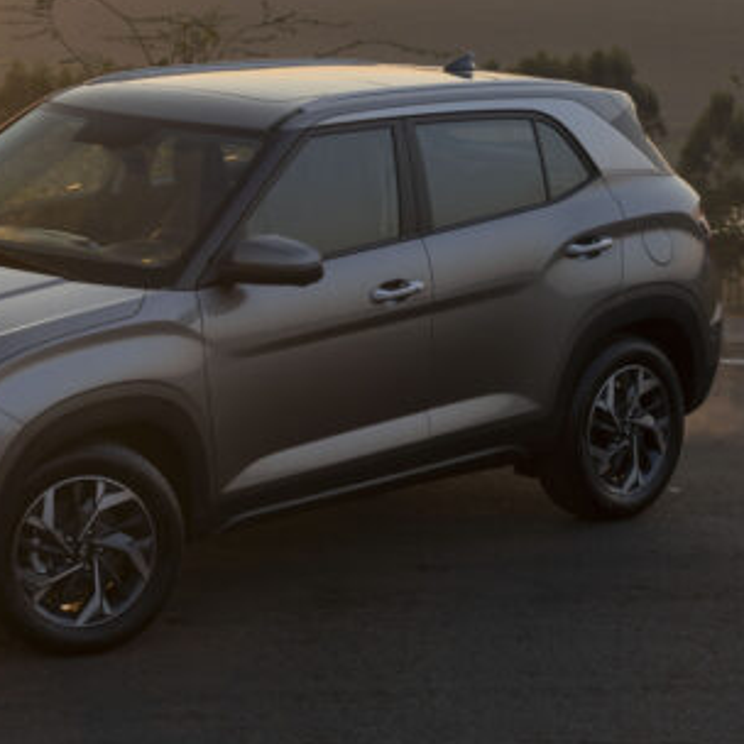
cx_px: 24
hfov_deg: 16.9
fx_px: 2456
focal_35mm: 101
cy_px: 162
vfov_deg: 17.1
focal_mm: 47
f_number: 6.3
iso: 100
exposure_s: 1/25
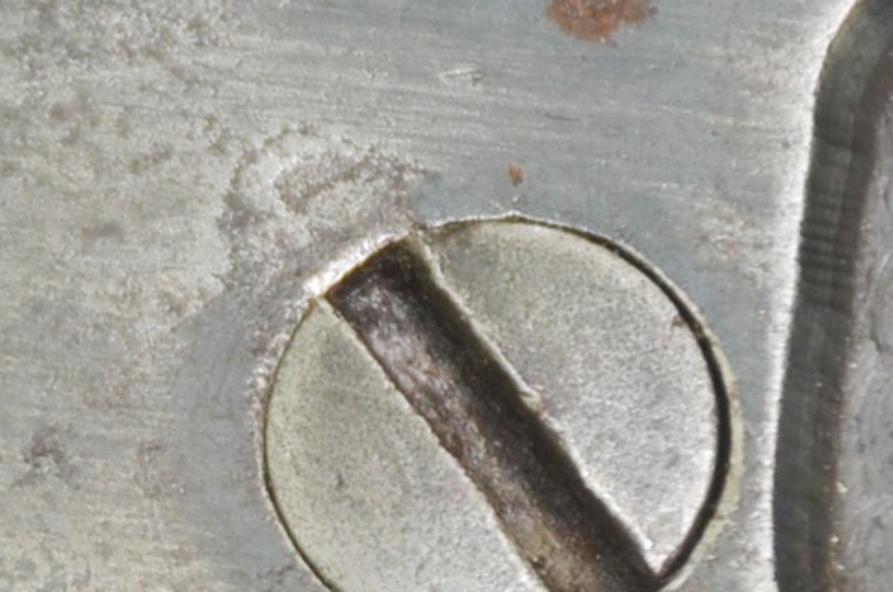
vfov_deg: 1.4
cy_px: 696
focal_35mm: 960
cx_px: -349
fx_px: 23763
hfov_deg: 2.2
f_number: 5.6
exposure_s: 1/125
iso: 280
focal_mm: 125
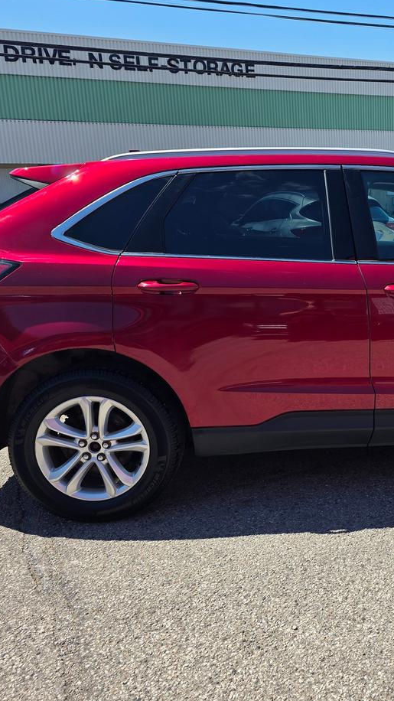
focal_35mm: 35
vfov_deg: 56.6
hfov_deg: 31.9
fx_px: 650
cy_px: 351
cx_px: 361
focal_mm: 6.3
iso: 80
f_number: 1.7
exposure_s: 1/3203
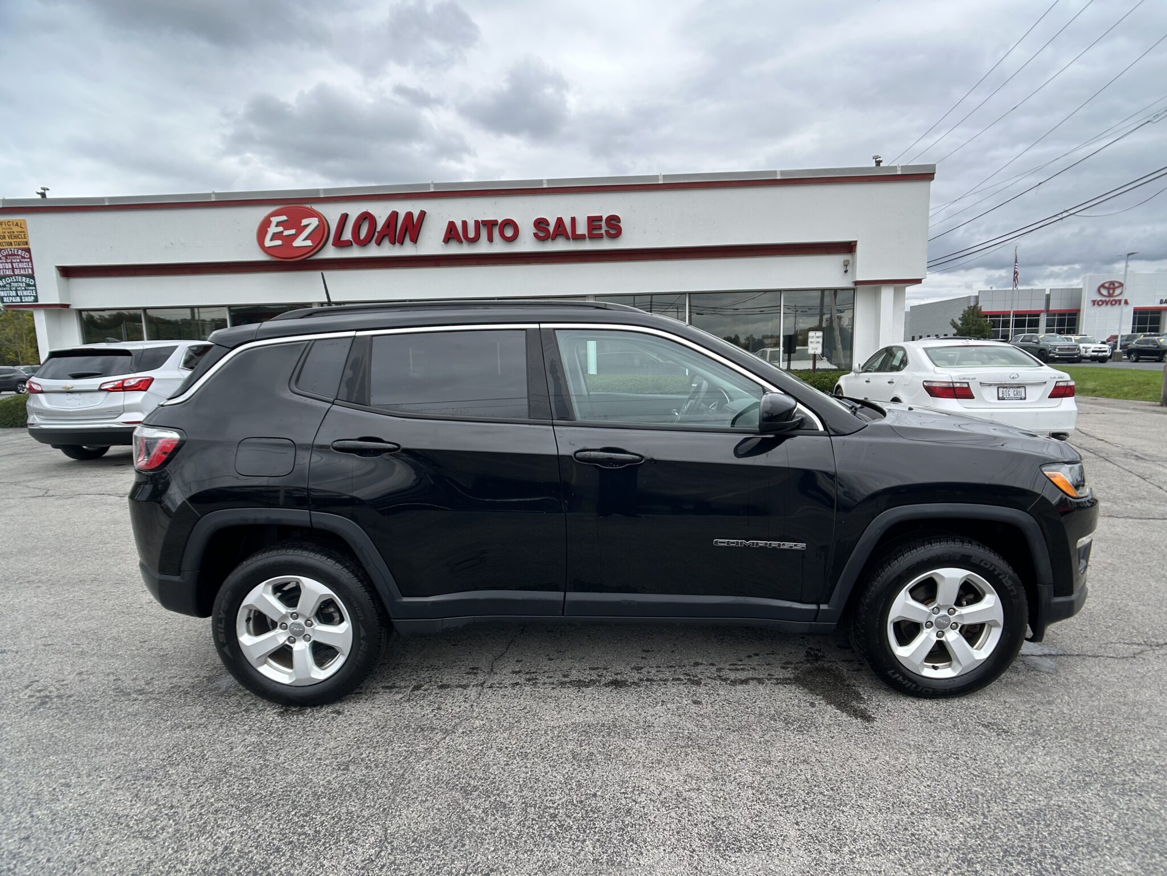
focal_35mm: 26
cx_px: 584
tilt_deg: -6.9
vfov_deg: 53.1
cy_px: 438
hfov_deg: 67.3
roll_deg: +1.9
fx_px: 877
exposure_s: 1/1575
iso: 50
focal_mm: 5.7
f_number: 1.5
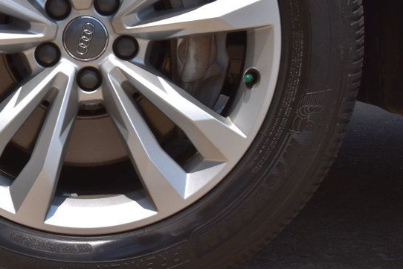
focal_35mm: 156
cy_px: 20
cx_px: 82
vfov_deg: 8.8
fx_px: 1745
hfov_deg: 13.1
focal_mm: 55
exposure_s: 1/500
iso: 280
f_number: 11
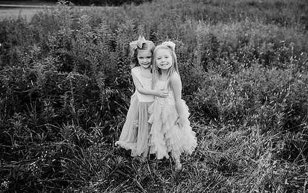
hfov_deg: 61.2
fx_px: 260
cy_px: 78
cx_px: 166
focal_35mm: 31
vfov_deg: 40.4
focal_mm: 24
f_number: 2.5
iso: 250
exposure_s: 1/400
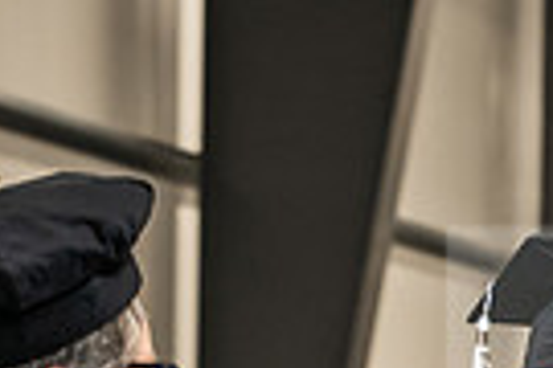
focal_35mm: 283
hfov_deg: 7.3
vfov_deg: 4.8
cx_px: 324
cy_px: 722
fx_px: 4347
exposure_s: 1/200
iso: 2500
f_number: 5
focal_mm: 66
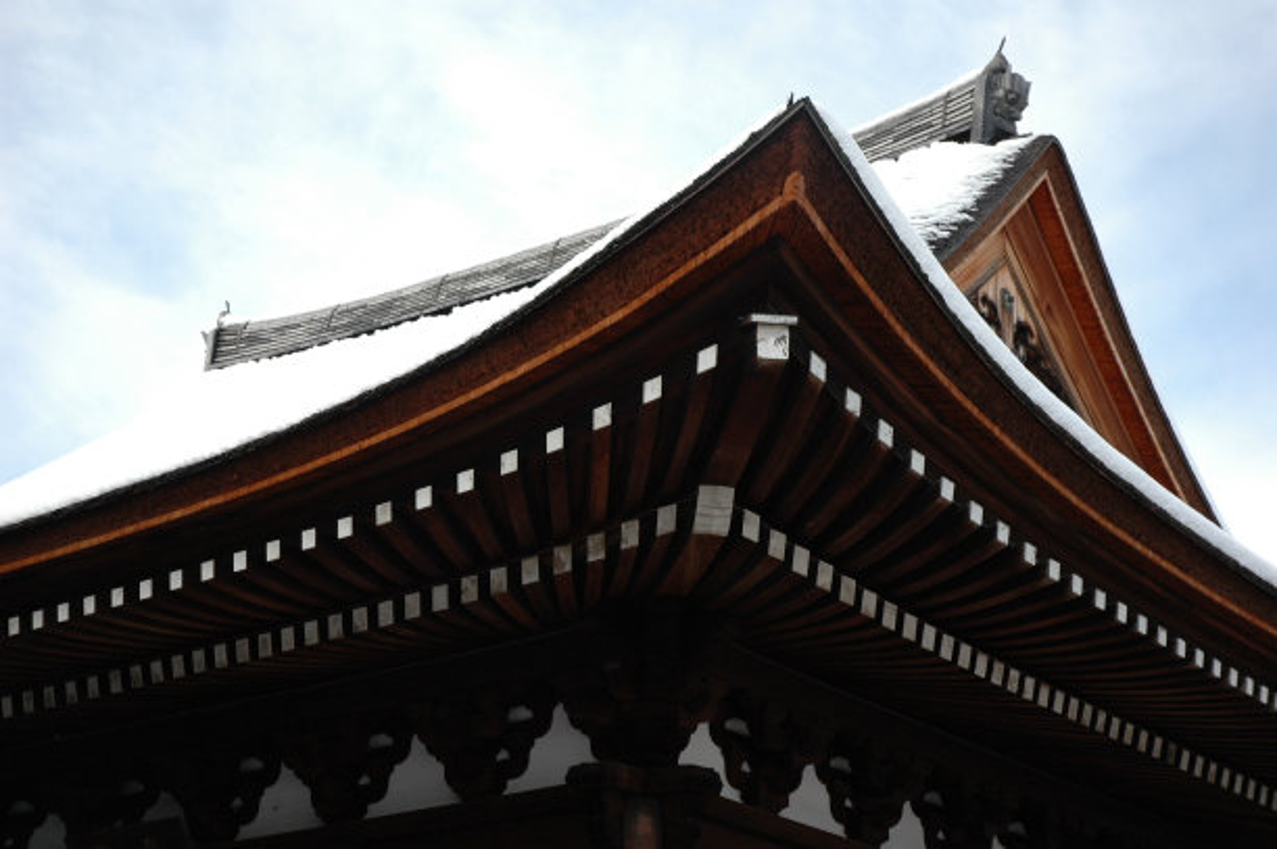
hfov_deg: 29.3
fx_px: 2446
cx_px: 638
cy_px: 424
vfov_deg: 19.7
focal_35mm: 69
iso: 200
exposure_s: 1/750
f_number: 4.5
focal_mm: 46
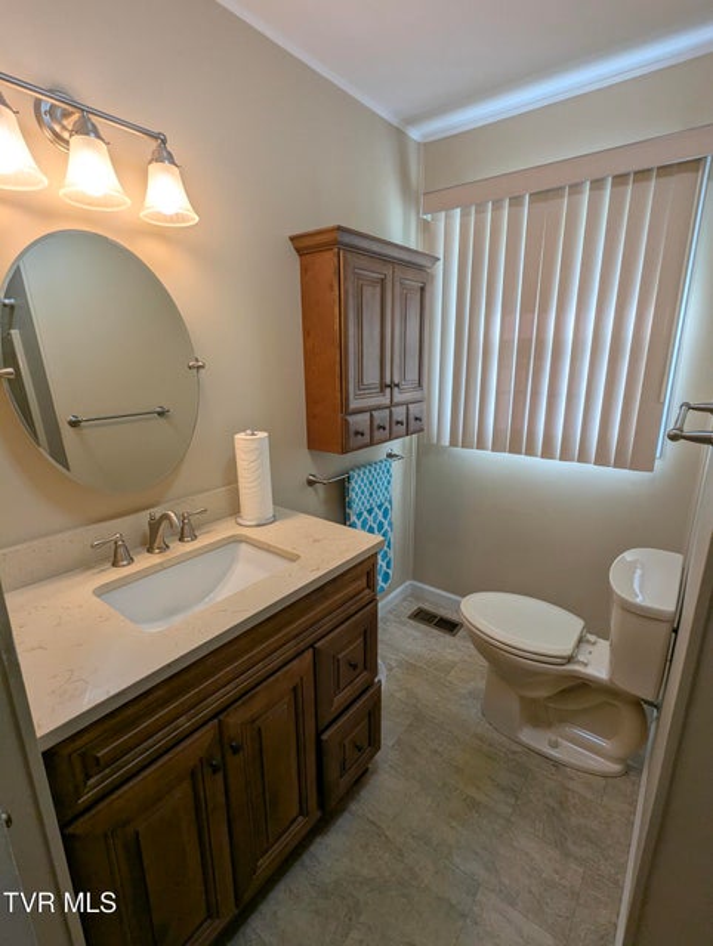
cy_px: 473
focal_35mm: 16
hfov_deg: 78.3
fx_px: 438
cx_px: 356
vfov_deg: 94.4
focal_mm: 2.35
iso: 52
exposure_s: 1/120
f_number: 2.2
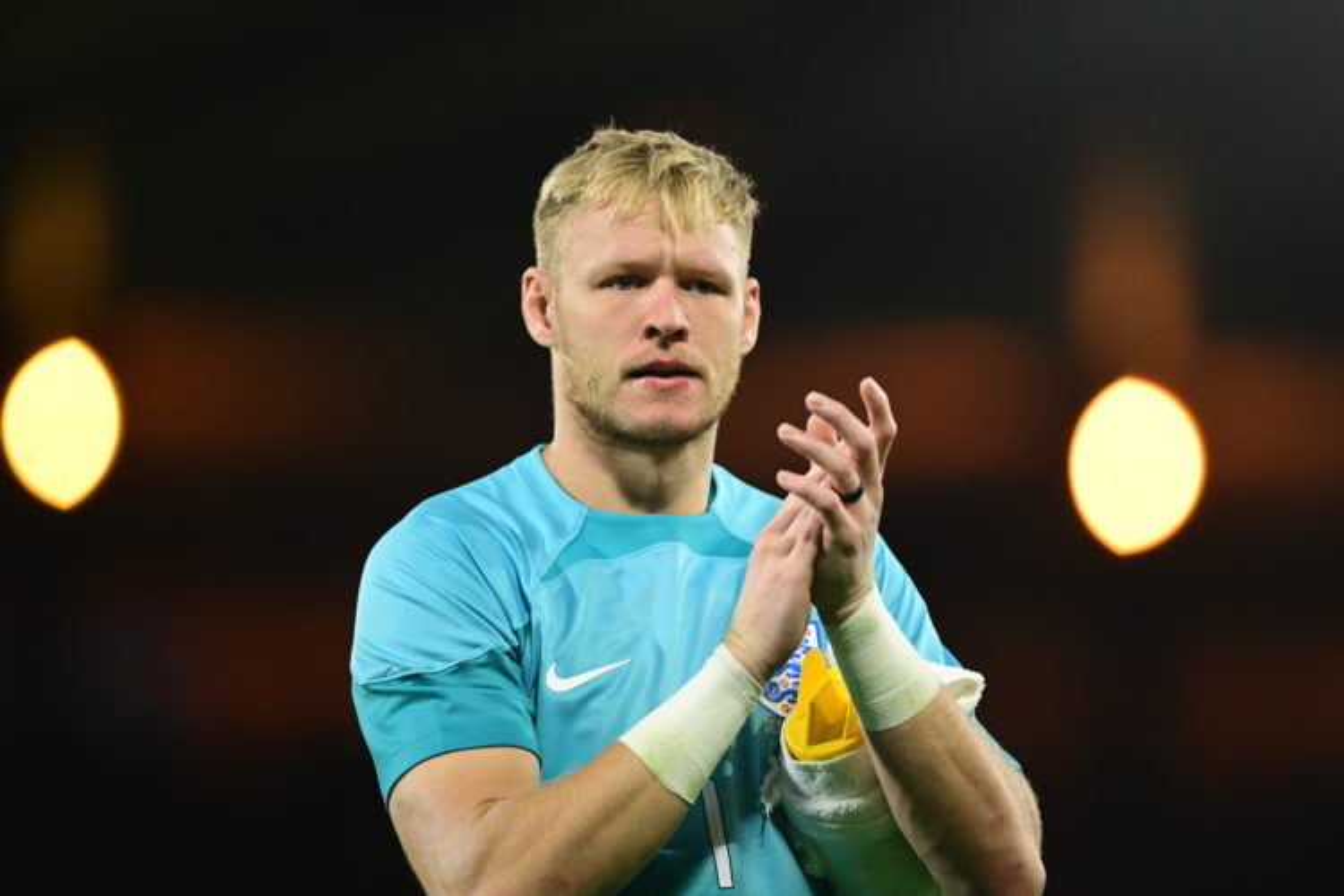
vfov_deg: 3.4
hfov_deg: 5.2
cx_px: 672
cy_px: 448
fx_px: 14932
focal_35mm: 400
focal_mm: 400
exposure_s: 1/1250
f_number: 2.8
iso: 2000
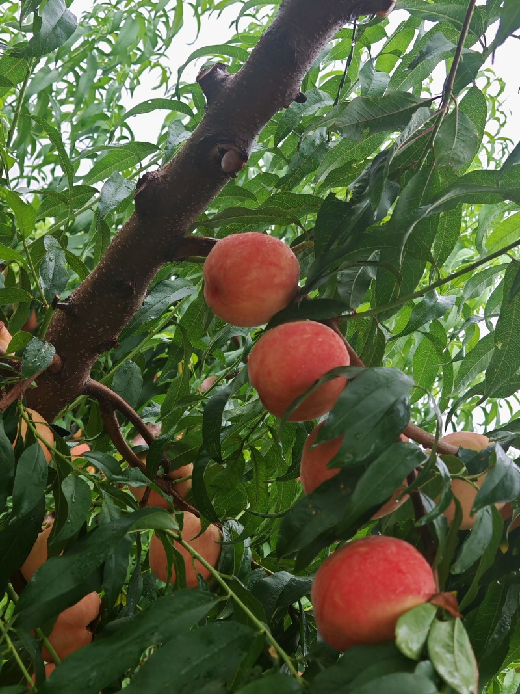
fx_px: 861
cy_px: 347
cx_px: 260
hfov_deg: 33.6
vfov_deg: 43.9
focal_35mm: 43
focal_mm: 6.67
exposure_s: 1/230
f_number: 1.9
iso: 50
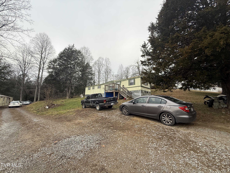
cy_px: 86
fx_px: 93
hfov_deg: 102.1
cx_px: 115
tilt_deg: +9.6
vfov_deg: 85.7
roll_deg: -0.5
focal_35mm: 14
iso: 64
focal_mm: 2.22
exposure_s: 1/99
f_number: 2.2
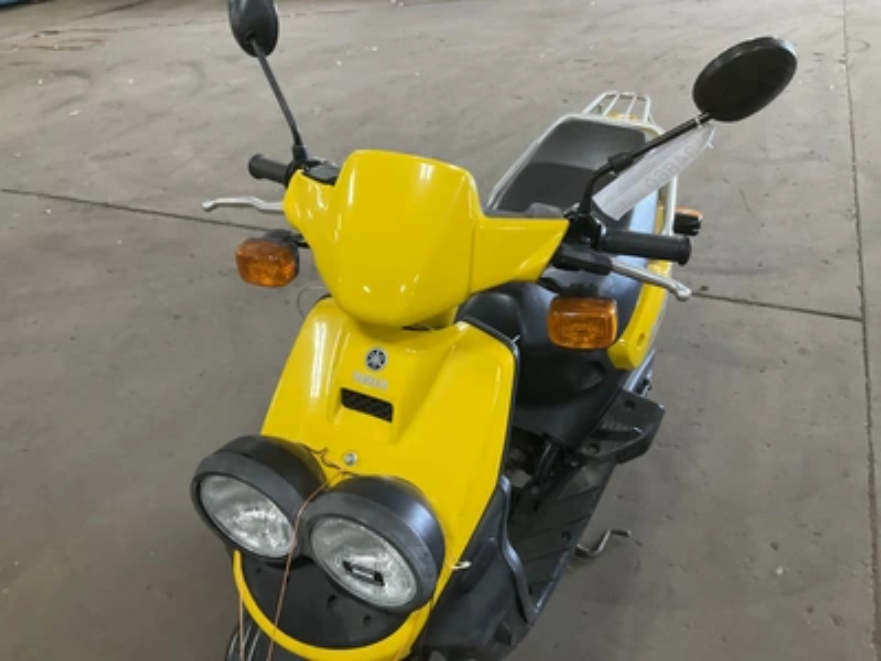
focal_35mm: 29
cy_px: 330
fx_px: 738
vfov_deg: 48.2
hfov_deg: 61.7
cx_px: 440
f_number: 1.8
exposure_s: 1/60
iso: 160
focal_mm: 3
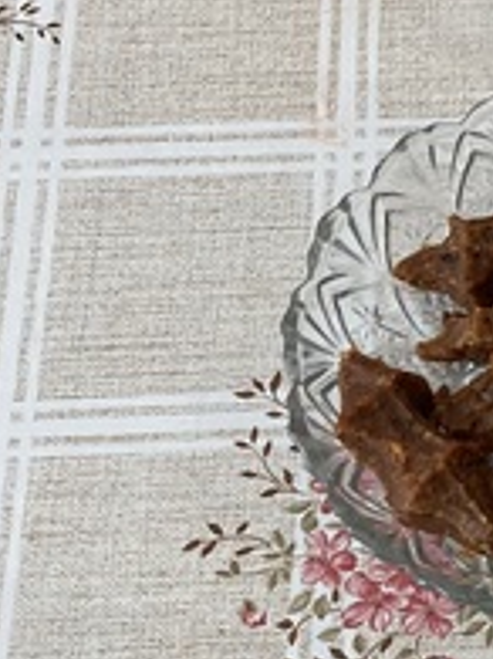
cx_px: 908
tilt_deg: -61.1
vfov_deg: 14.9
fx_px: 2509
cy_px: 463
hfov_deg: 10.5
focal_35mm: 132
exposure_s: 1/121
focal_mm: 3.99
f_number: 1.8
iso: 50
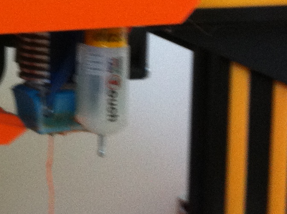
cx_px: -130
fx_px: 1118
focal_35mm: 135
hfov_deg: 13.8
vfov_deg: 10.9
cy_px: 9
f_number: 2.8
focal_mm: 3.85
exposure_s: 1/15
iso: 160
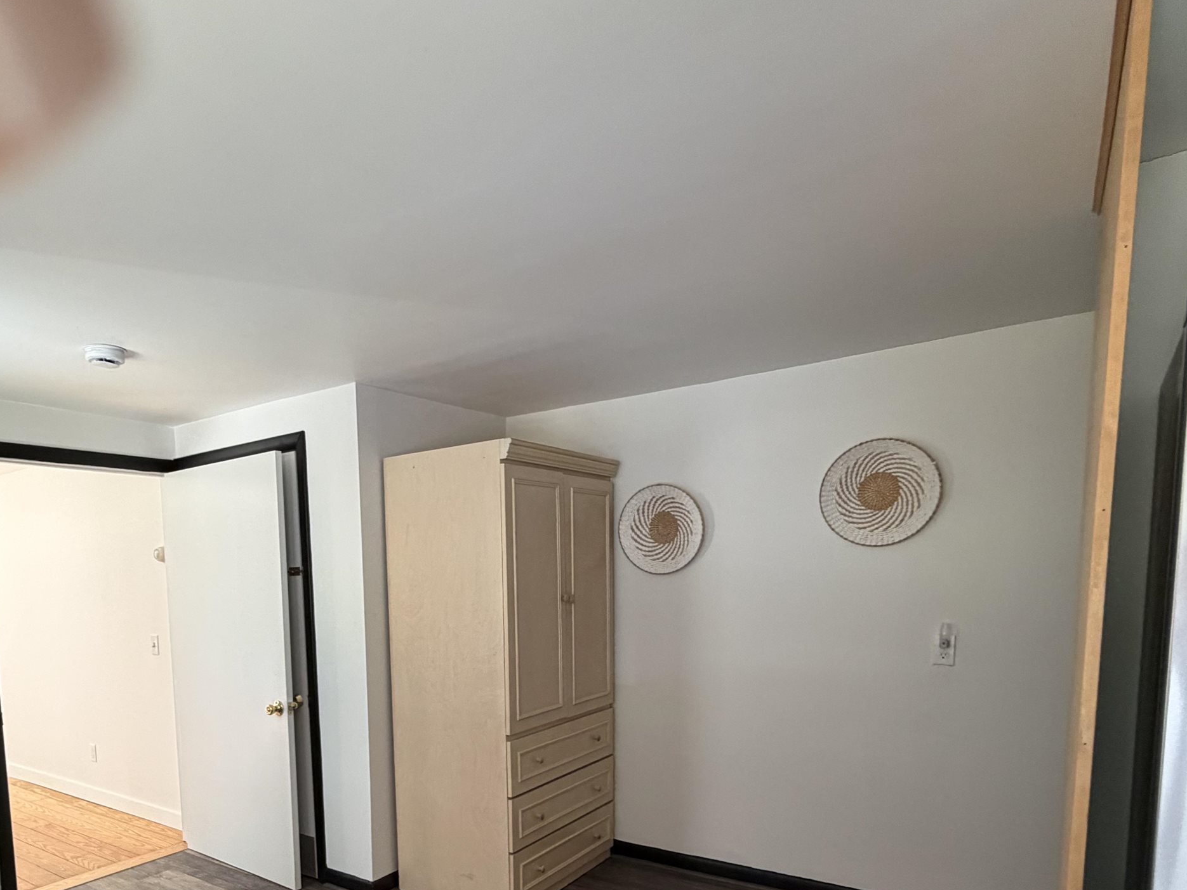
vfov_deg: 56.1
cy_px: 665
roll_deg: +1.8
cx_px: 431
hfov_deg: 72.5
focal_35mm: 23
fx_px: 789
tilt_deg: -5.8
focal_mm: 2.22
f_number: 2.2
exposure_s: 1/120
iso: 320
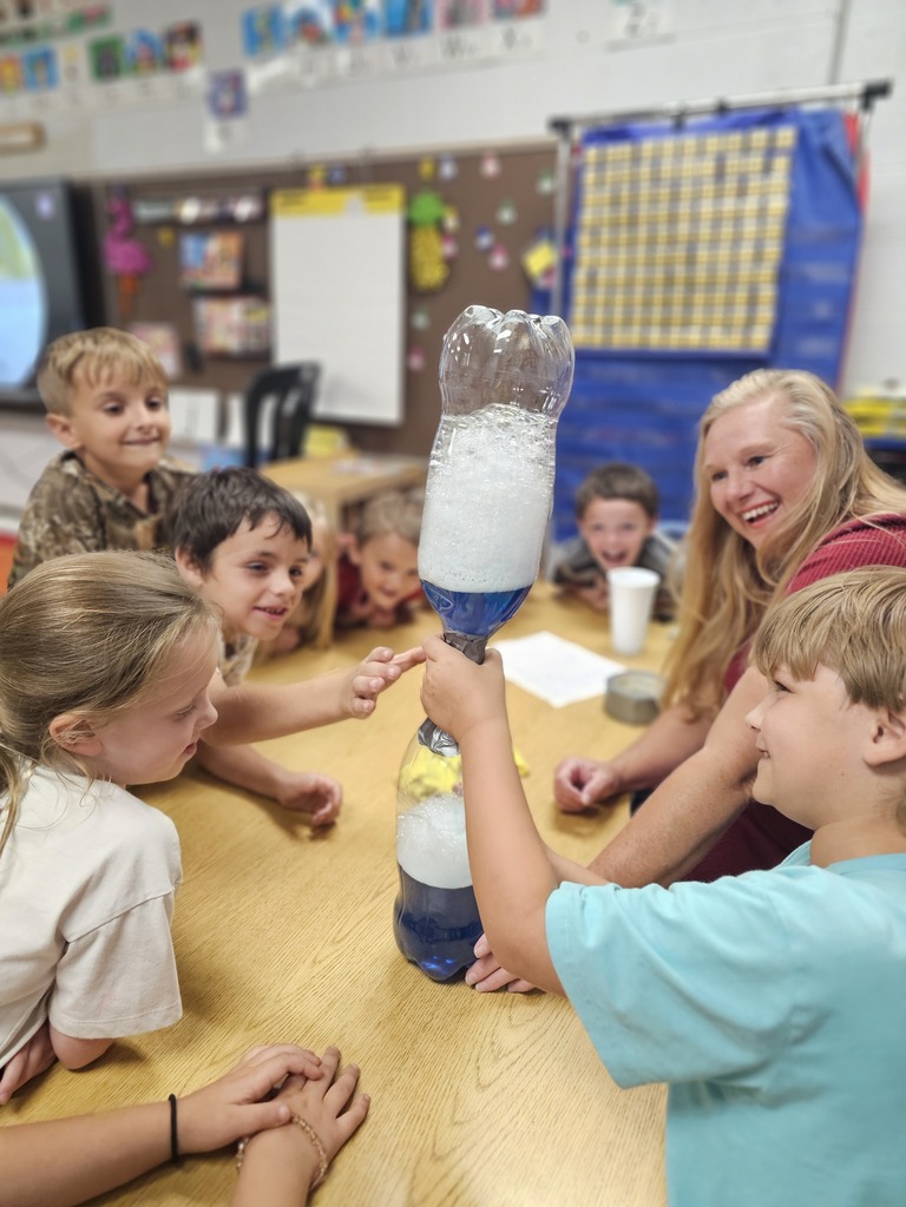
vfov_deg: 73.9
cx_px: 453
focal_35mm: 23
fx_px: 803
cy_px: 604
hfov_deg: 58.9
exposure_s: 1/120
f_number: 1.7
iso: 800
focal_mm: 6.3
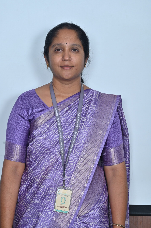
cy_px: 114
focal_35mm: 120
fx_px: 756
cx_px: 76
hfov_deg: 11.4
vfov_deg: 17.1
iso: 400
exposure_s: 1/160
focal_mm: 120
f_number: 7.1
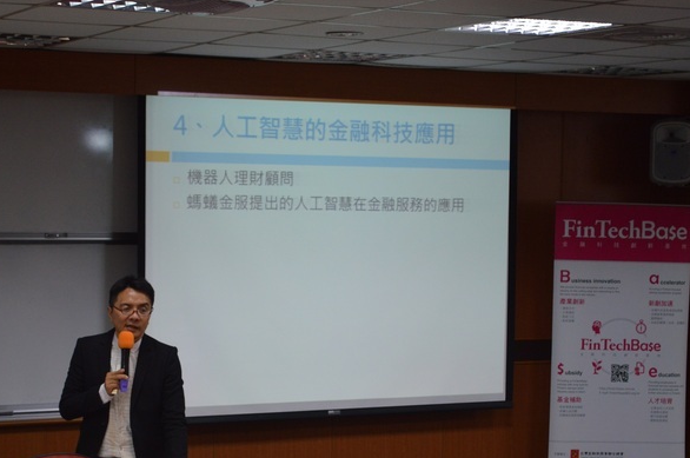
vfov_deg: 15.8
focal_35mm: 86
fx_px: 1646
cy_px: 271
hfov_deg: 23.6
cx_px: 283
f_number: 5.3
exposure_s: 1/80
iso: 800
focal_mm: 48
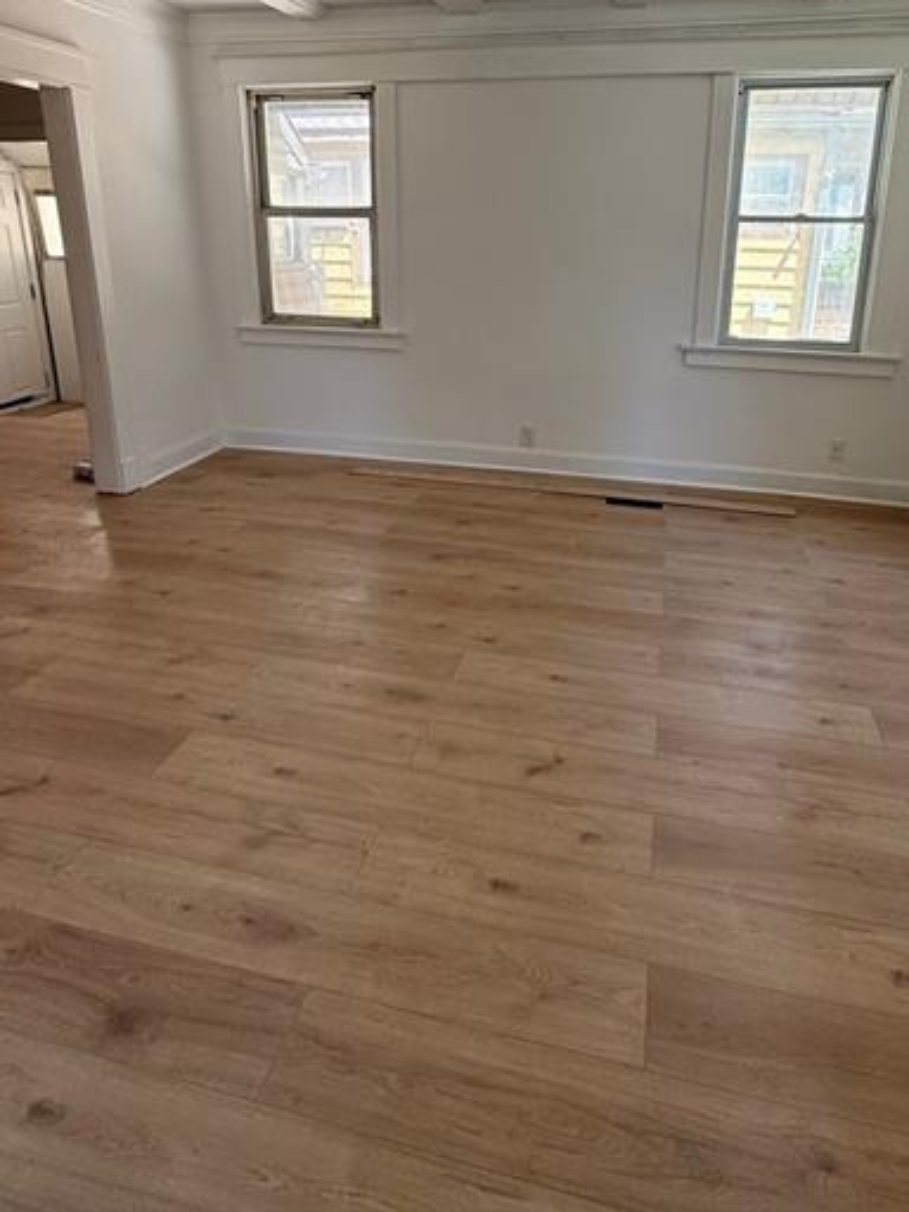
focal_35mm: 21
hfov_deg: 63.2
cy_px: 419
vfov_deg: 76.8
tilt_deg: -14.5
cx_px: 511
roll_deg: -1.3
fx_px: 735
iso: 100
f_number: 2.2
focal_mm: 2.22
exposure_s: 1/99
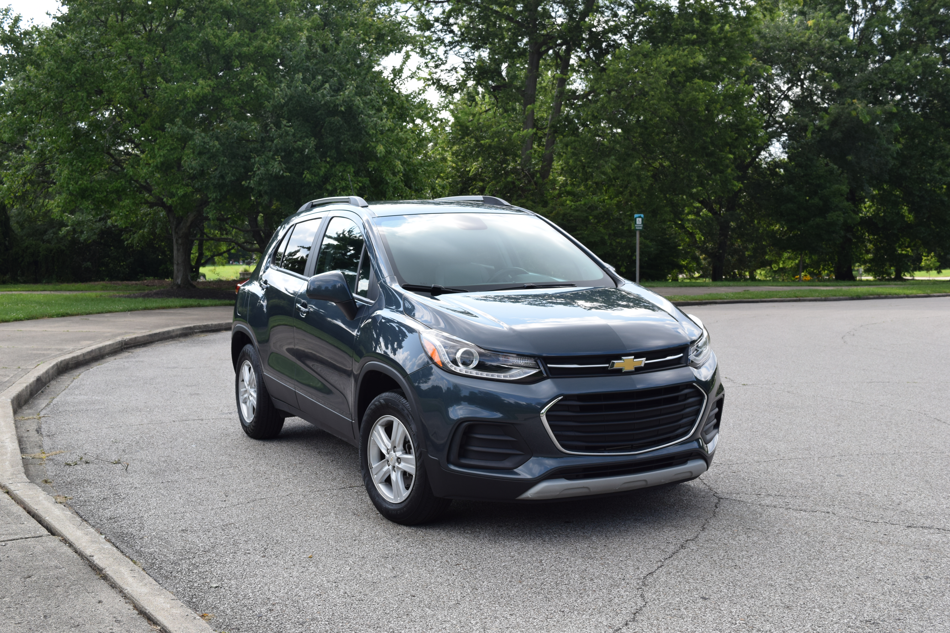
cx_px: 475
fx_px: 1108
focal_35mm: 42
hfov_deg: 46.4
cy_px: 316
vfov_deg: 31.9
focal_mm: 28
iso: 220
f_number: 8
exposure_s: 1/250
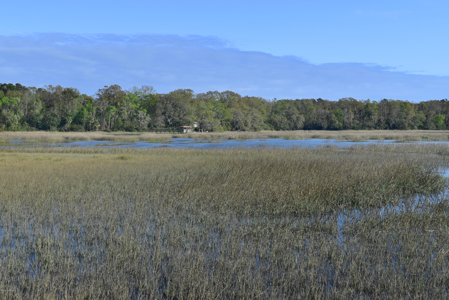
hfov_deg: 37.9
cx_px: 224
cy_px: 150
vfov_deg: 25.8
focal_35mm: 52
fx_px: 655
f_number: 11
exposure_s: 1/400
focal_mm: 35
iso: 400
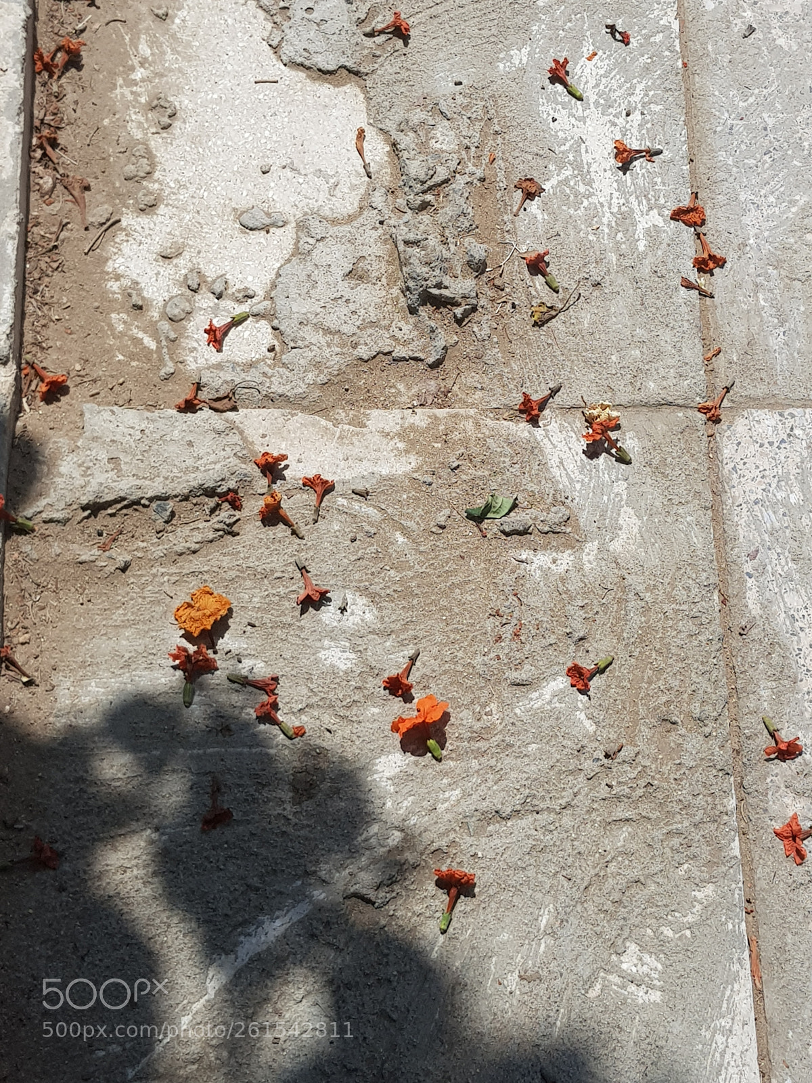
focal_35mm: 26
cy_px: 542
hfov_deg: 53.1
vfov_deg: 67.3
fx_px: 813
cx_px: 406
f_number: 1.7
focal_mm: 4.2
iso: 40
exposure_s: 1/3400
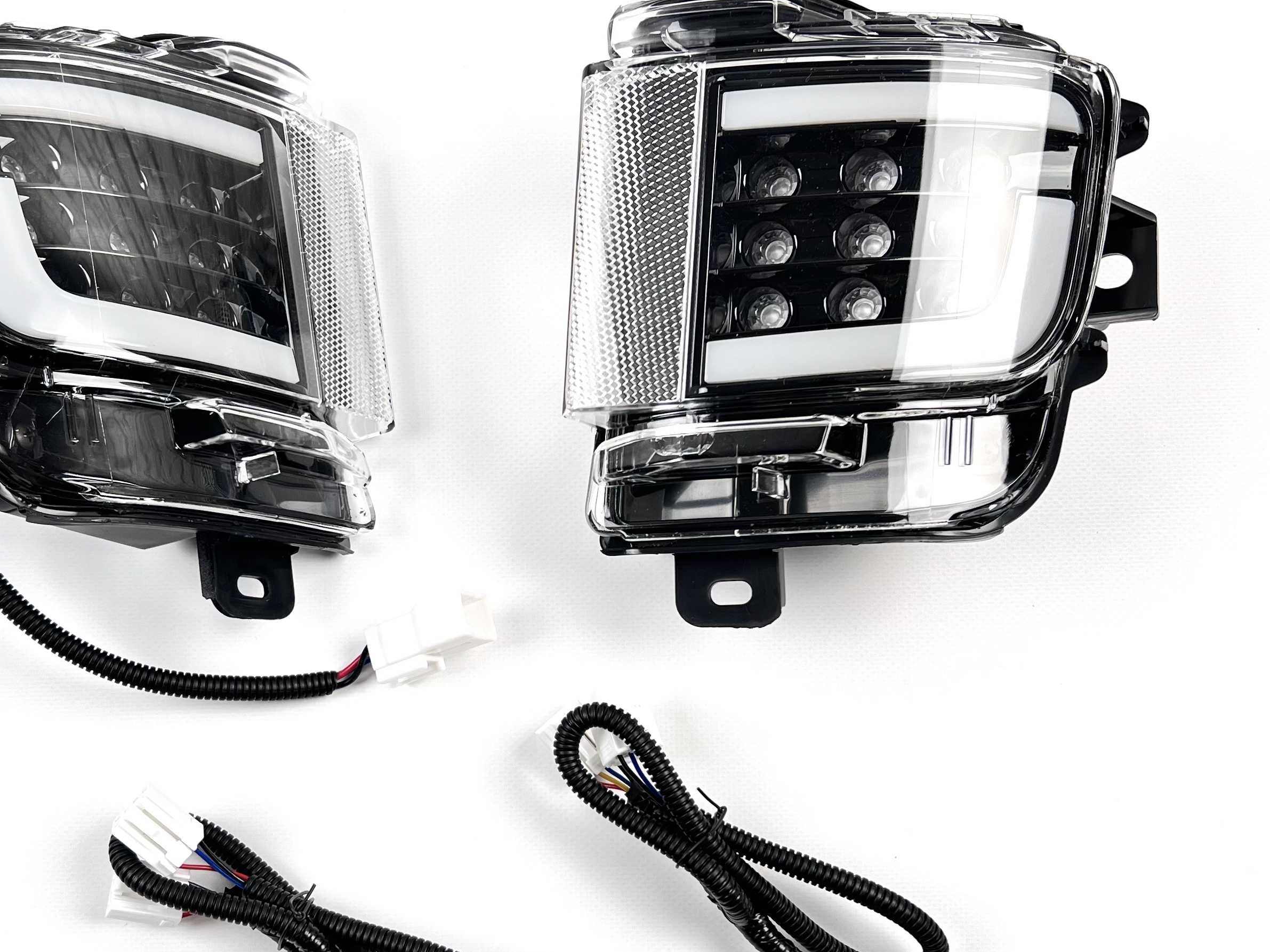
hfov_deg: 42.7
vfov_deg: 32.8
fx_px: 1614
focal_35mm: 44
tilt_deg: -79.4
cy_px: 555
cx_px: 486
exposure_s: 1/131
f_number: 1.5
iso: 40
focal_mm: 5.7
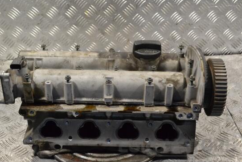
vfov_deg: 25.5
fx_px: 356
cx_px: 111
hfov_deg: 37.5
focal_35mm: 53
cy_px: 86
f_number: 8
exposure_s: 1/250
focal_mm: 32
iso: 3200
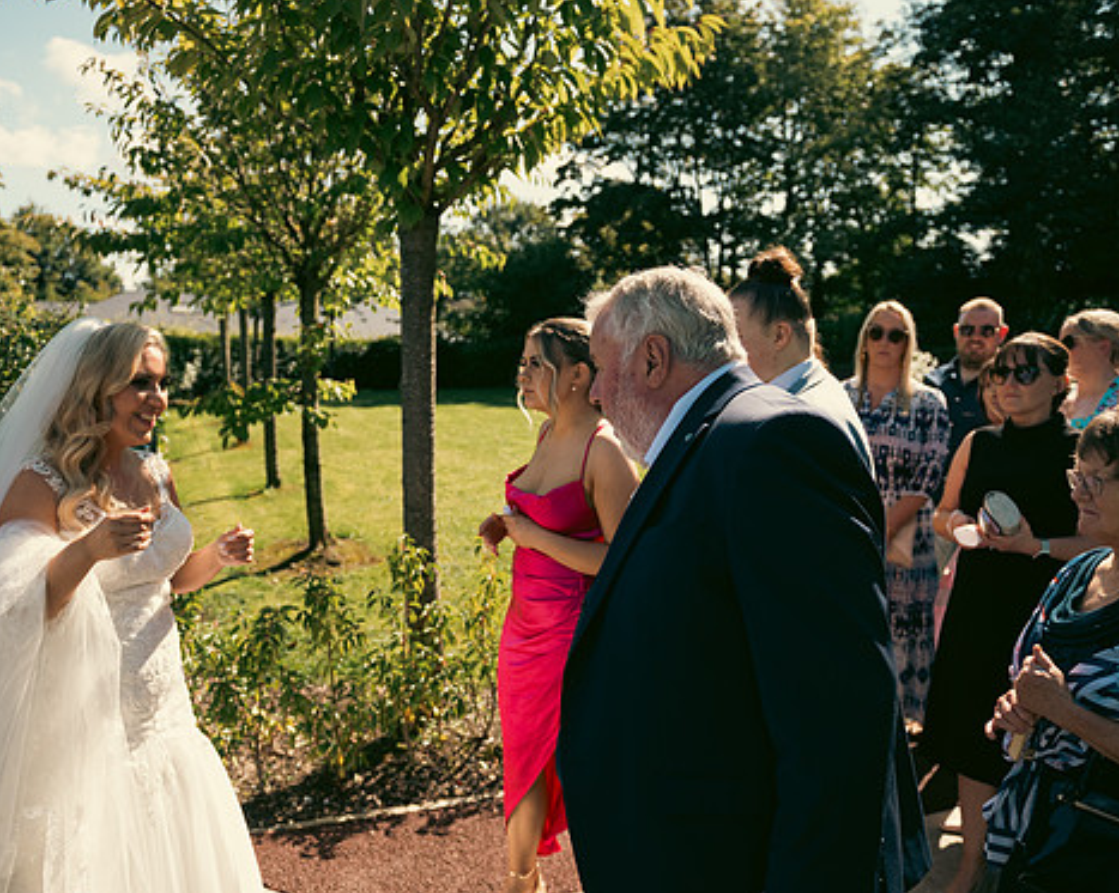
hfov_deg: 62.2
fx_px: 927
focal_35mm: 28
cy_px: 454
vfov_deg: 51.5
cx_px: 537
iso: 250
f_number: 3.5
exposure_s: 1/2000
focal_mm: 24
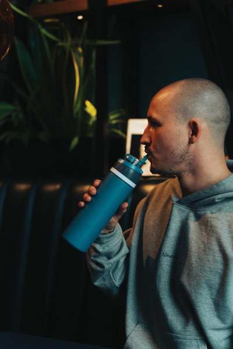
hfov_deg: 20.3
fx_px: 650
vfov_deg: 30.1
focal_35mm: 67
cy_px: 174
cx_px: 116
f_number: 2.8
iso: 640
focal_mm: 67
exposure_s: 1/160
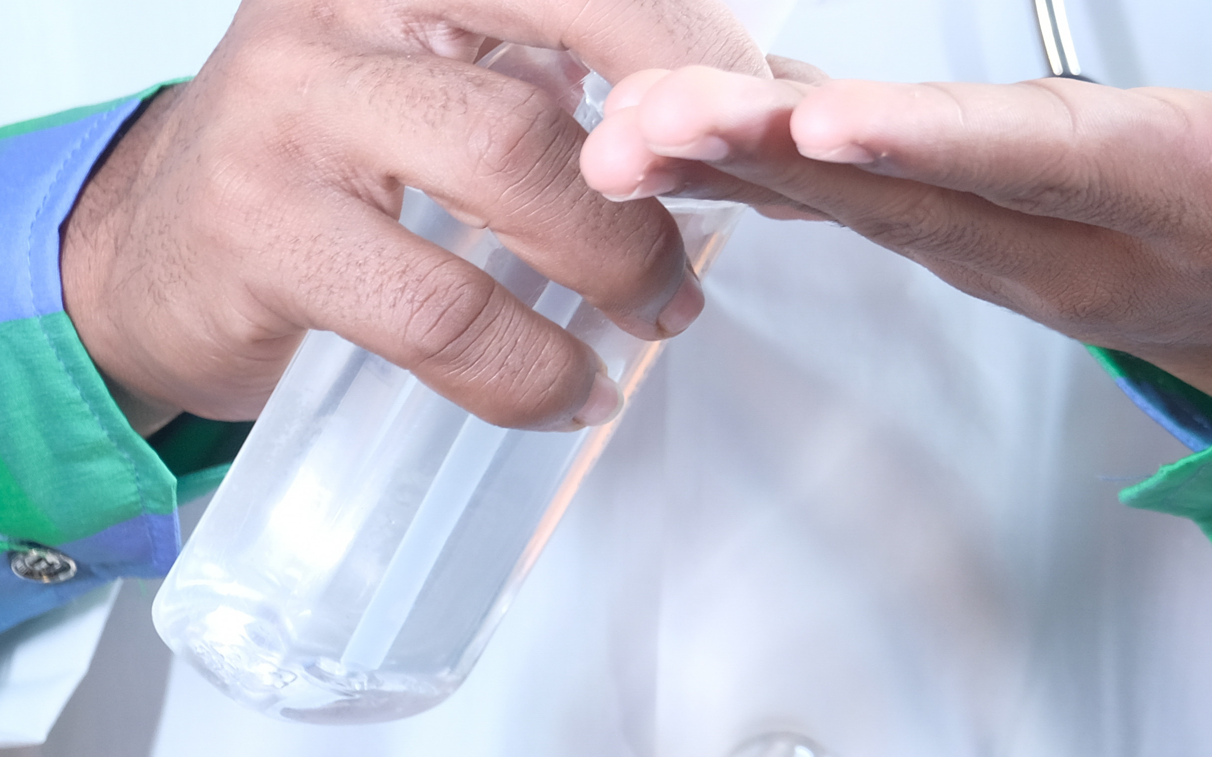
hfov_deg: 3.6
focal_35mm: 586
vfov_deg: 2.2
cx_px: 1193
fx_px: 19355
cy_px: -85
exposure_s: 1/80
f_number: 4.5
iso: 400
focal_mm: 156.1
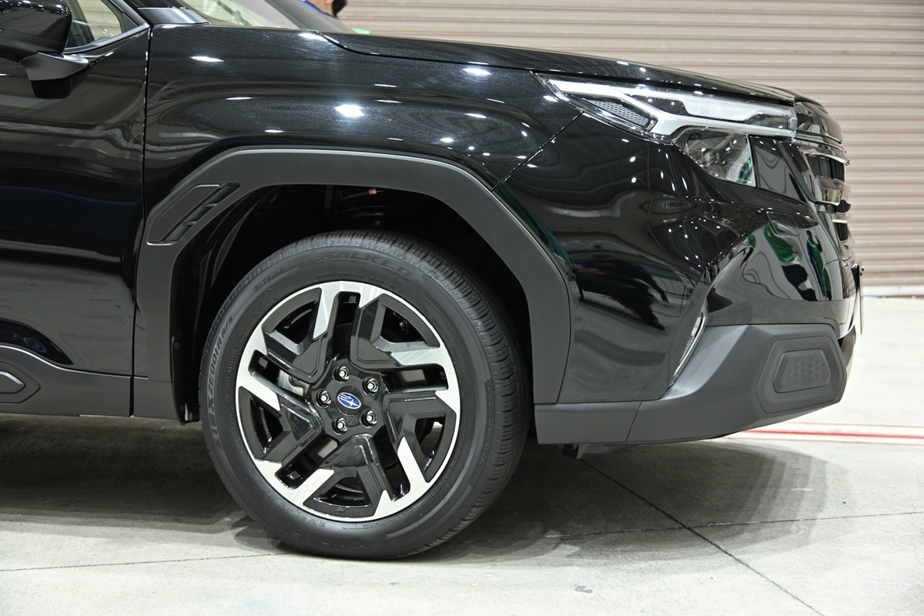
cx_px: 462
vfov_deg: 27.0
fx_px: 1283
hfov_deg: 39.6
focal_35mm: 50
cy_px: 308
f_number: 5.6
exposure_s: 1/30
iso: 1400
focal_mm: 50
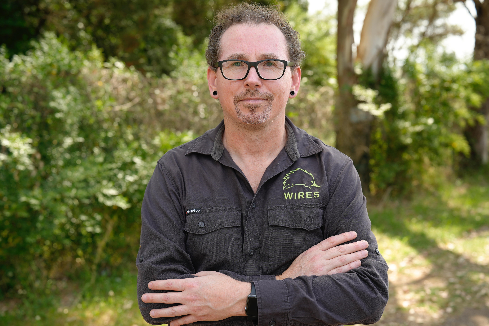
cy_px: 163
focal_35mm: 50
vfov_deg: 27.0
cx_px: 244
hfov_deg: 39.6
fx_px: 679
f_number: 4
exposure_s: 1/160
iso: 100
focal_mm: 50
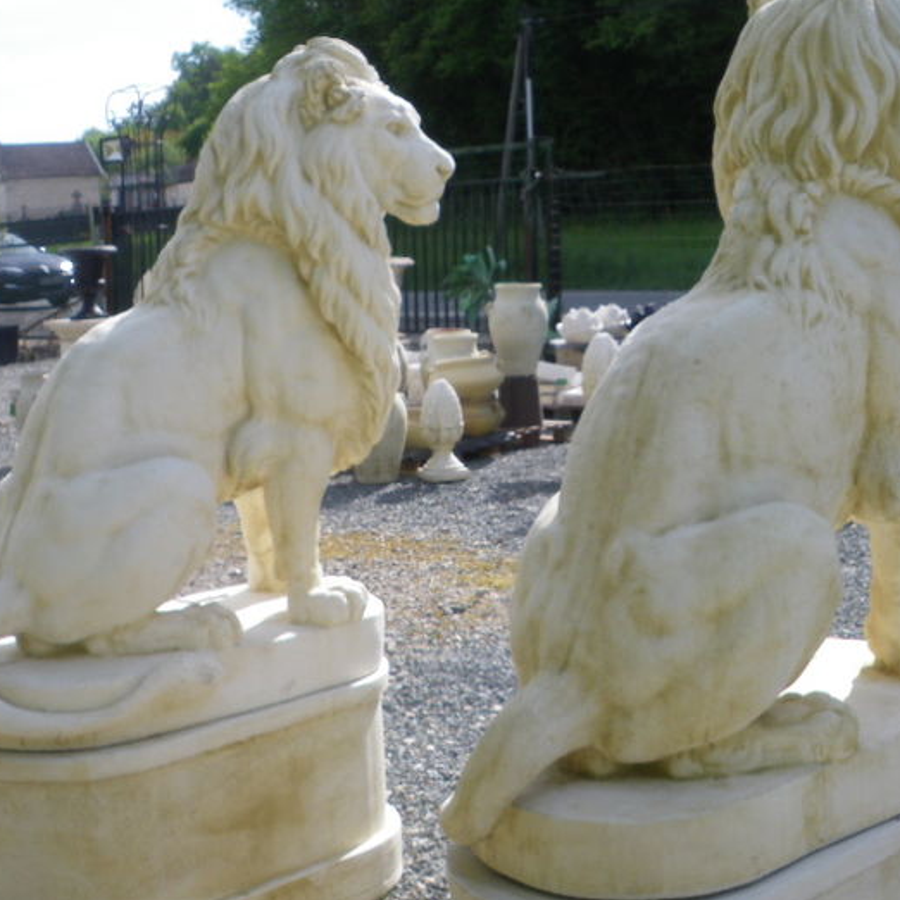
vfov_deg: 28.1
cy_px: 550
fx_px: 1794
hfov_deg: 28.2
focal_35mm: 61
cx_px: 422
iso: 64
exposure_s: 1/160
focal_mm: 6.3
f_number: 5.4
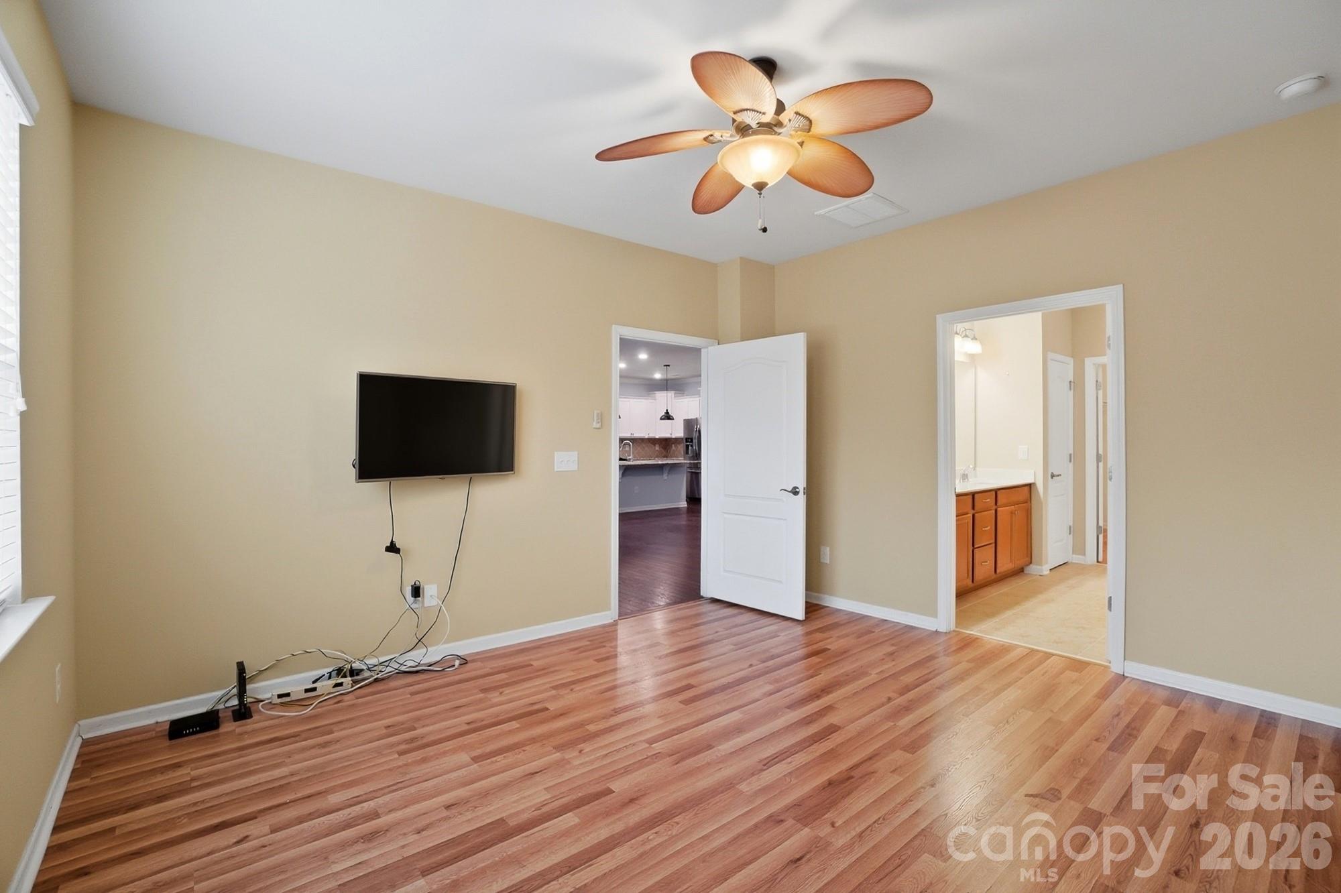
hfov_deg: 100.4
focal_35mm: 15
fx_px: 559
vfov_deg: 77.3
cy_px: 446
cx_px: 670
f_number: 4.5
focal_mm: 10
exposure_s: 1/100
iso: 100
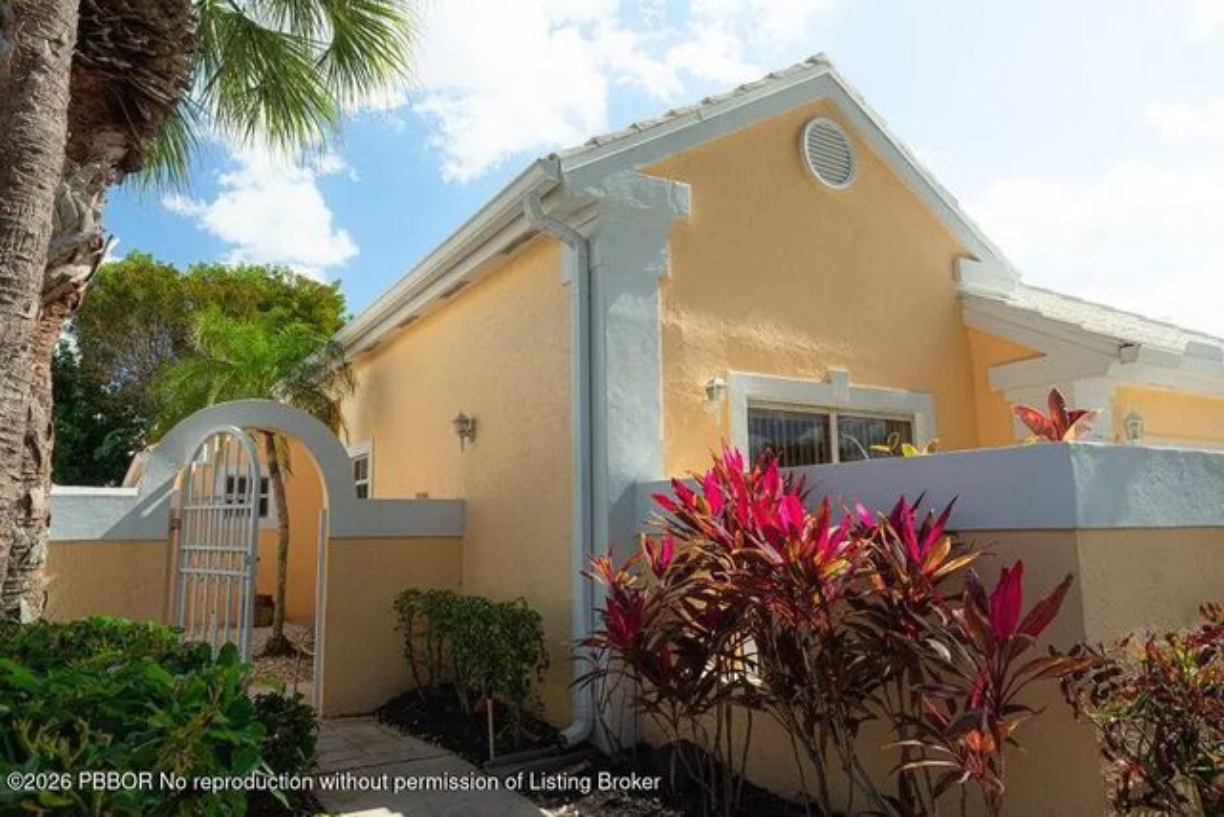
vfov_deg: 53.2
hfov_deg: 73.7
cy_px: 408
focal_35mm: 24
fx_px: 816
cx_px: 612
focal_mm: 24
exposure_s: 1/125
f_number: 10
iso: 320
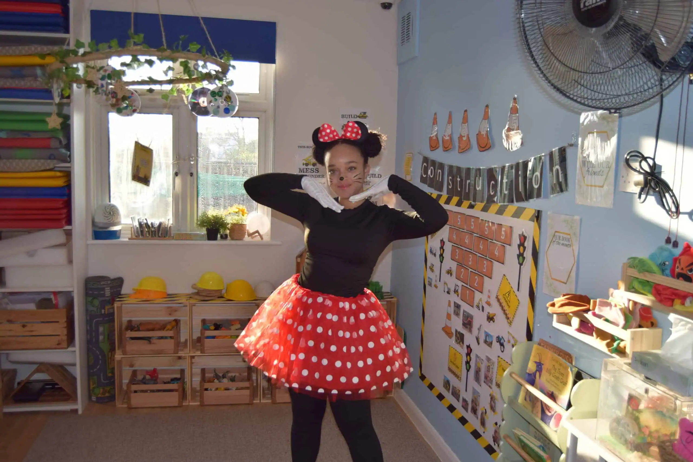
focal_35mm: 33
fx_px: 635
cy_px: 231
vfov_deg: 40.0
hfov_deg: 57.2
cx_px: 346
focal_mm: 22
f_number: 3.5
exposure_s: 1/200
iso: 160
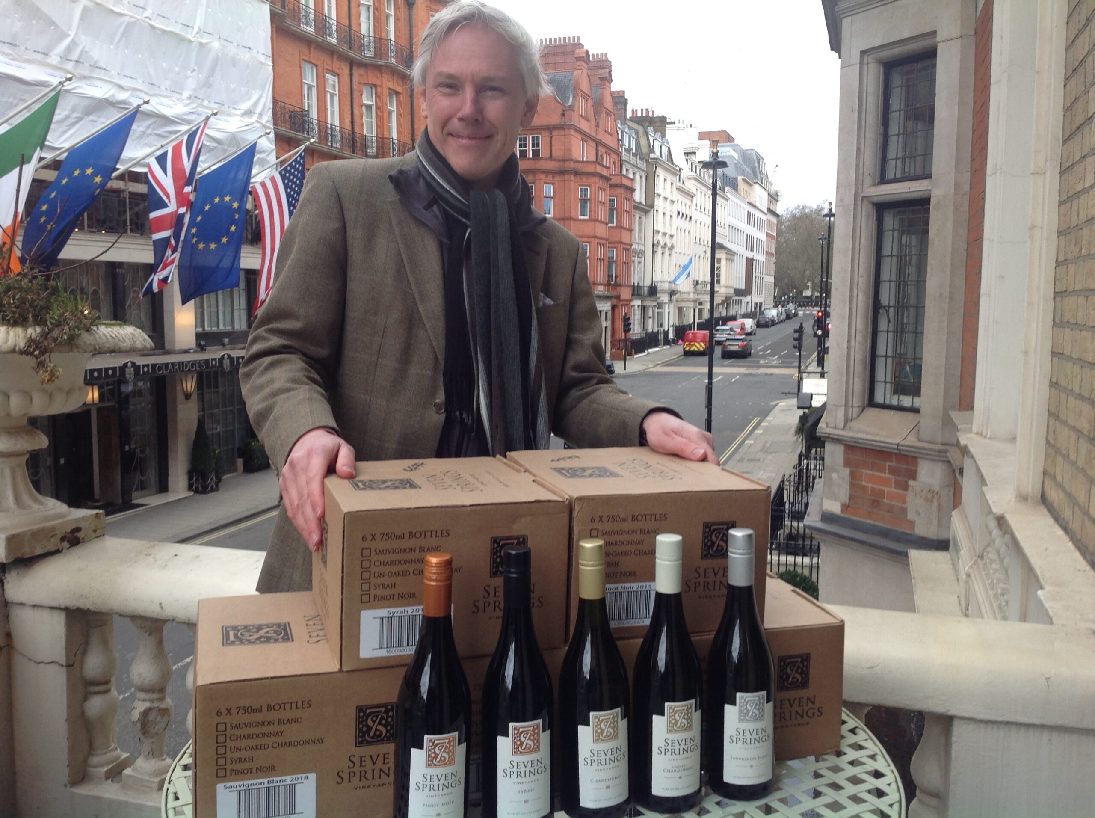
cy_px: 409
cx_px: 548
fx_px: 1105
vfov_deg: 40.6
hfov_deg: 52.7
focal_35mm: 35
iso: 50
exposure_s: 1/134
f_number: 2.4
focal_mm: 4.28
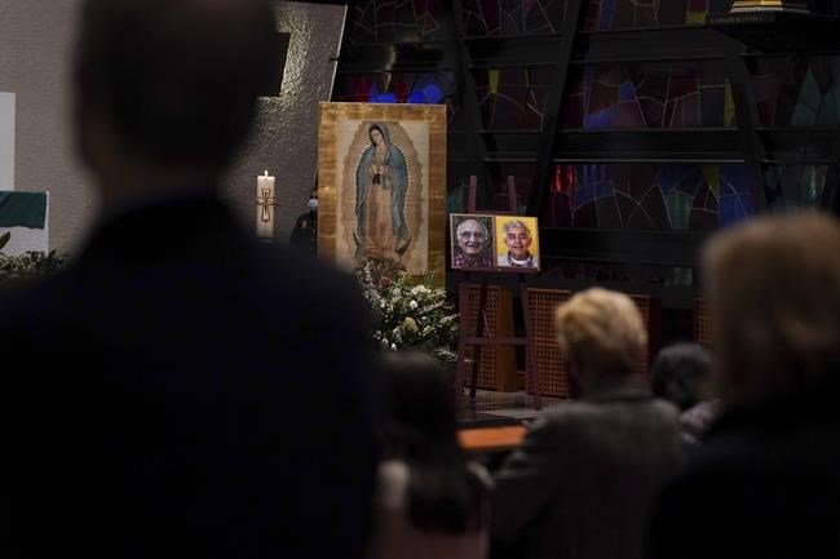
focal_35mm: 94
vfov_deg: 14.5
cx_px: 420
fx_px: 2193
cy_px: 280
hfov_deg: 21.7
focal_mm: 94
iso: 3200
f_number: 2.8
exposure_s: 1/320
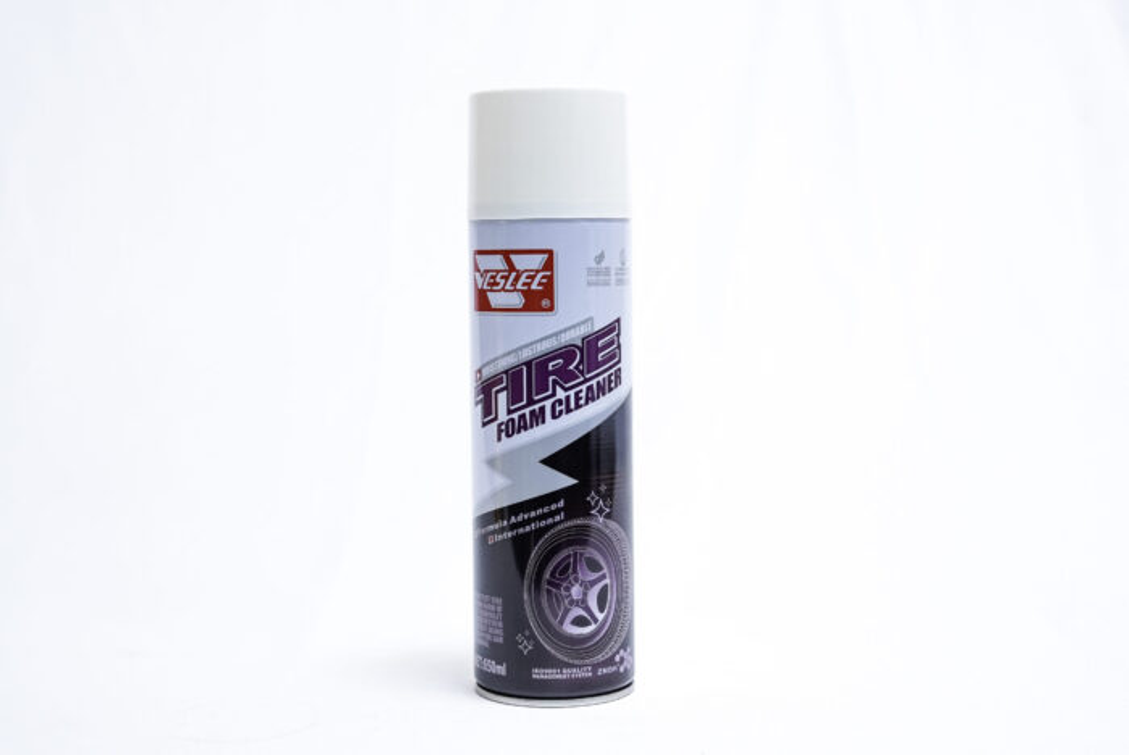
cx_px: 564
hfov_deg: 35.6
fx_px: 1758
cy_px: 378
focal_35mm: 56
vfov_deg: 24.2
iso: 3200
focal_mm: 56
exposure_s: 1/250
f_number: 8
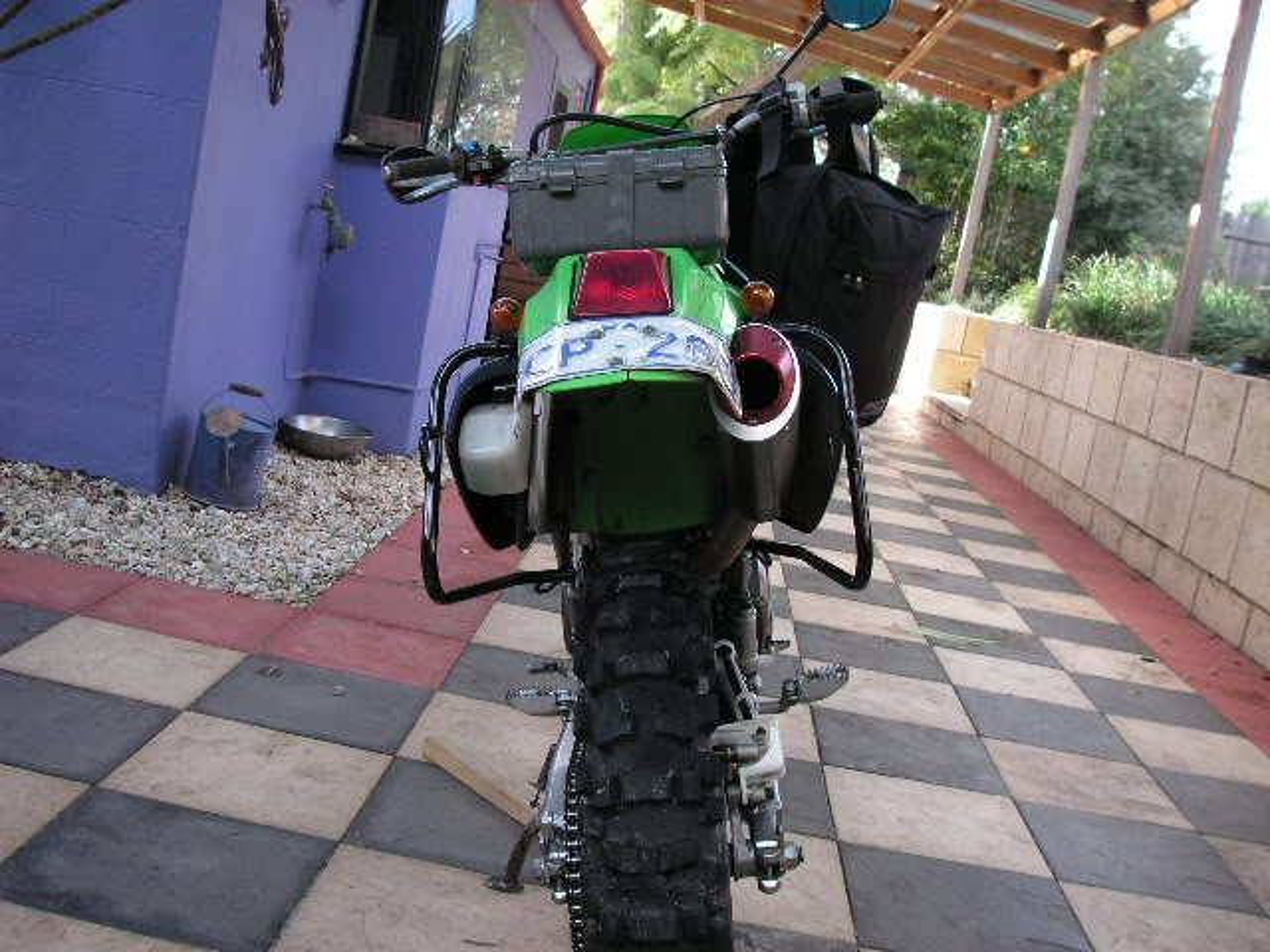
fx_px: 1394
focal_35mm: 38
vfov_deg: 37.7
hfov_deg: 49.0
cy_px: 476
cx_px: 635
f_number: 3.3
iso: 64
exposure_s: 1/45
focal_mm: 6.3
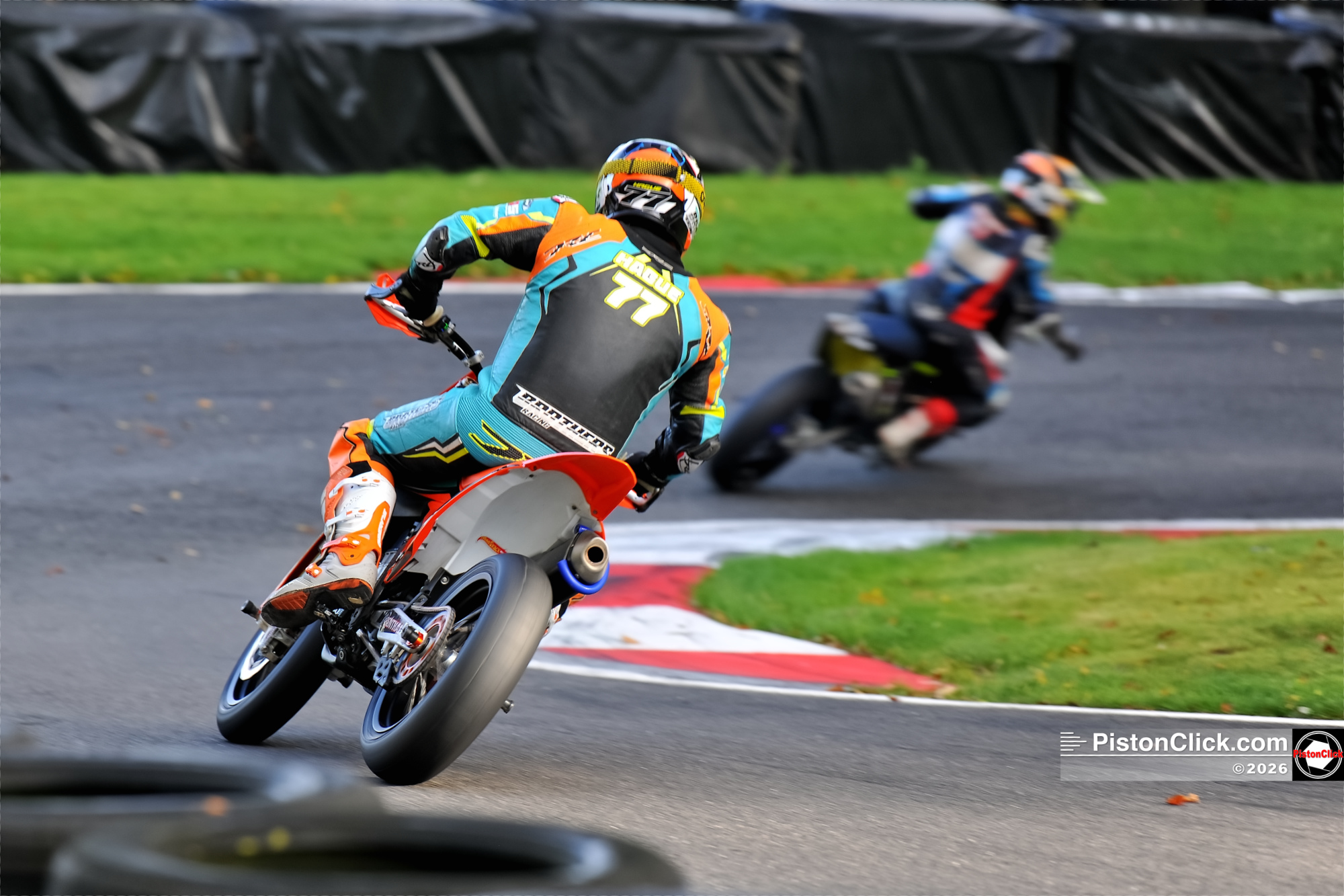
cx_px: 672
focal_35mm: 200
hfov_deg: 10.3
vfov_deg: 6.9
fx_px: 7466
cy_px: 448
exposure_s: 1/160
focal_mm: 200
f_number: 3.5
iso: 360
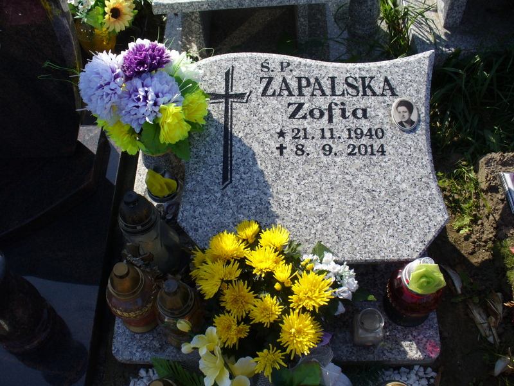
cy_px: 193
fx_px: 549
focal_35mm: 37
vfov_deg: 38.7
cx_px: 257
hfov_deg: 50.1
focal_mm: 6.1
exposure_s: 1/320
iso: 80
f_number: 5.6
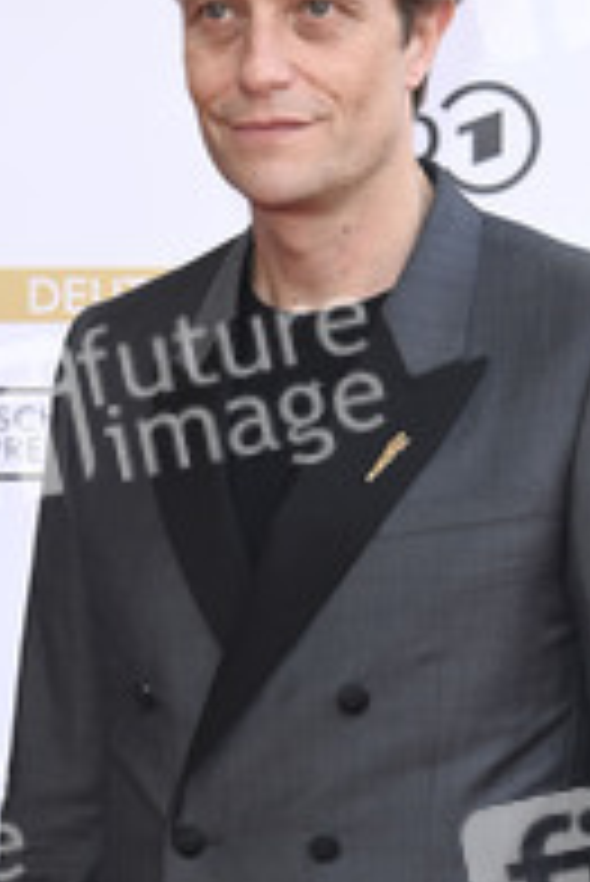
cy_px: 630
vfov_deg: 9.0
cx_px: 284
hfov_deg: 6.0
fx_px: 5595
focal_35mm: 228
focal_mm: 112
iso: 500
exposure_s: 1/250
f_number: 6.3
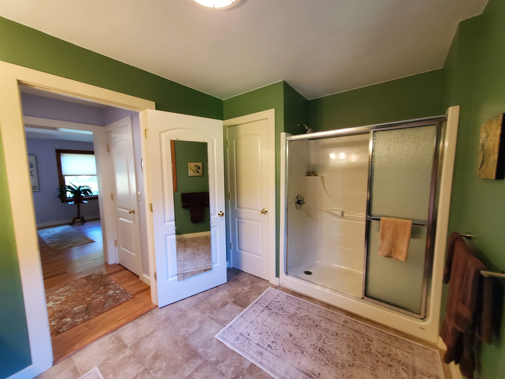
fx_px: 190
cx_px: 252
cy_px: 190
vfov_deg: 89.9
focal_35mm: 13
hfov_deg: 106.2
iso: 500
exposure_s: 1/40
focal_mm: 1.8
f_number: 2.2
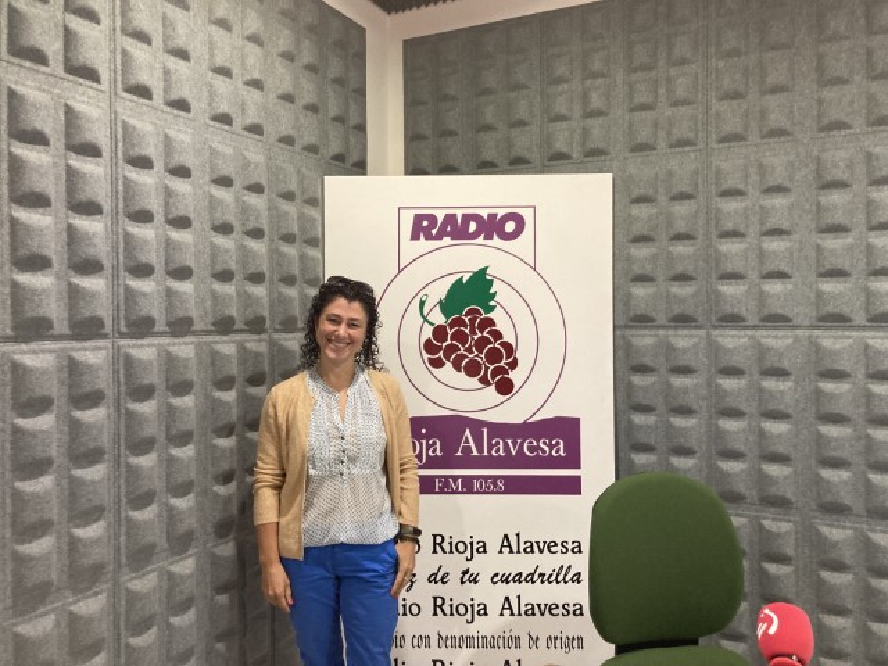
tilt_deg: -1.6
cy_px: 333
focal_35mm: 28
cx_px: 444
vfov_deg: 49.7
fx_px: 718
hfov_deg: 63.4
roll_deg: -0.4
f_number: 1.8
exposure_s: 1/33
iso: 400
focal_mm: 3.99
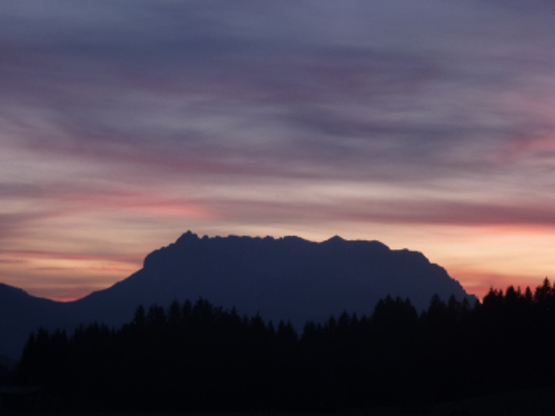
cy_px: 208
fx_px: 1940
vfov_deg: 12.2
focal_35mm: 121
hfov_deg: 16.3
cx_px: 278
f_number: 5.1
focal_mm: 21.7
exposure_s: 1/5
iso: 100
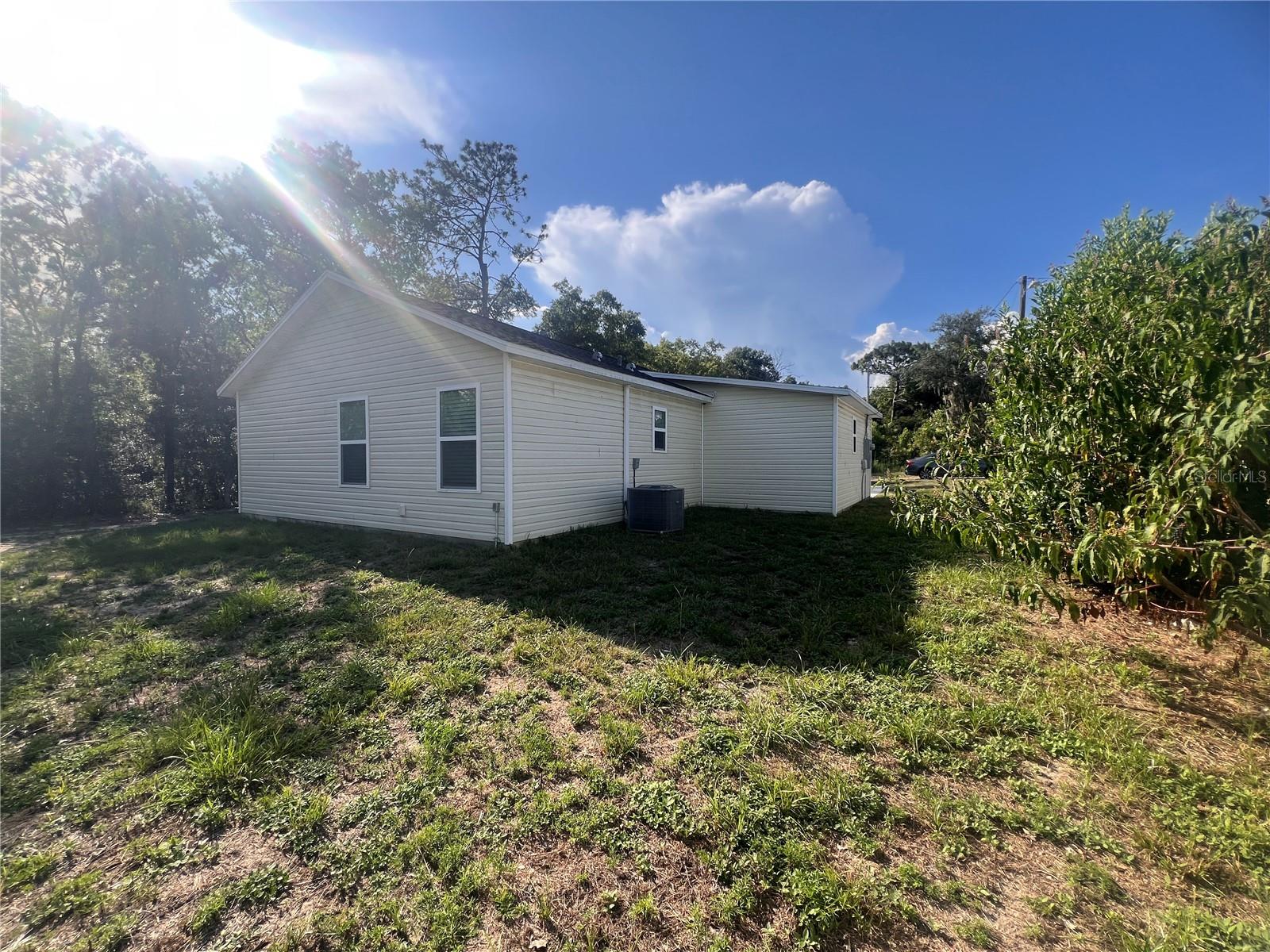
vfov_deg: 89.9
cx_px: 635
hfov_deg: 106.2
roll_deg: -0.2
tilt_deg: -2.3
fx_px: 477
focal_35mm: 13
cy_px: 476
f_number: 1.8
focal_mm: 1.57
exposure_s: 1/951
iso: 32
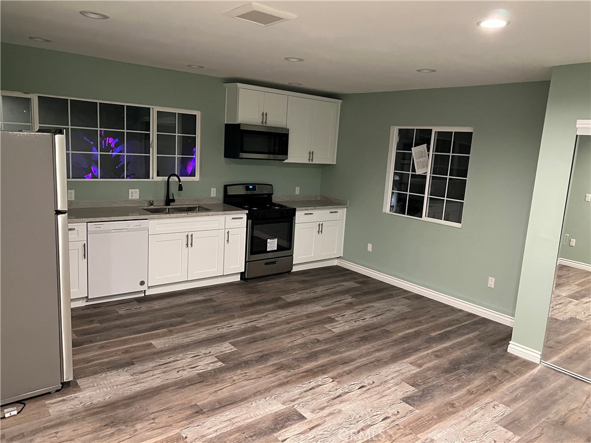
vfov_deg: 53.1
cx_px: 296
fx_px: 444
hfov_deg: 67.3
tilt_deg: -9.4
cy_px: 222
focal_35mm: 26
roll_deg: -2.0
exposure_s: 1/60
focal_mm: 5.7
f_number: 1.5
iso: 500
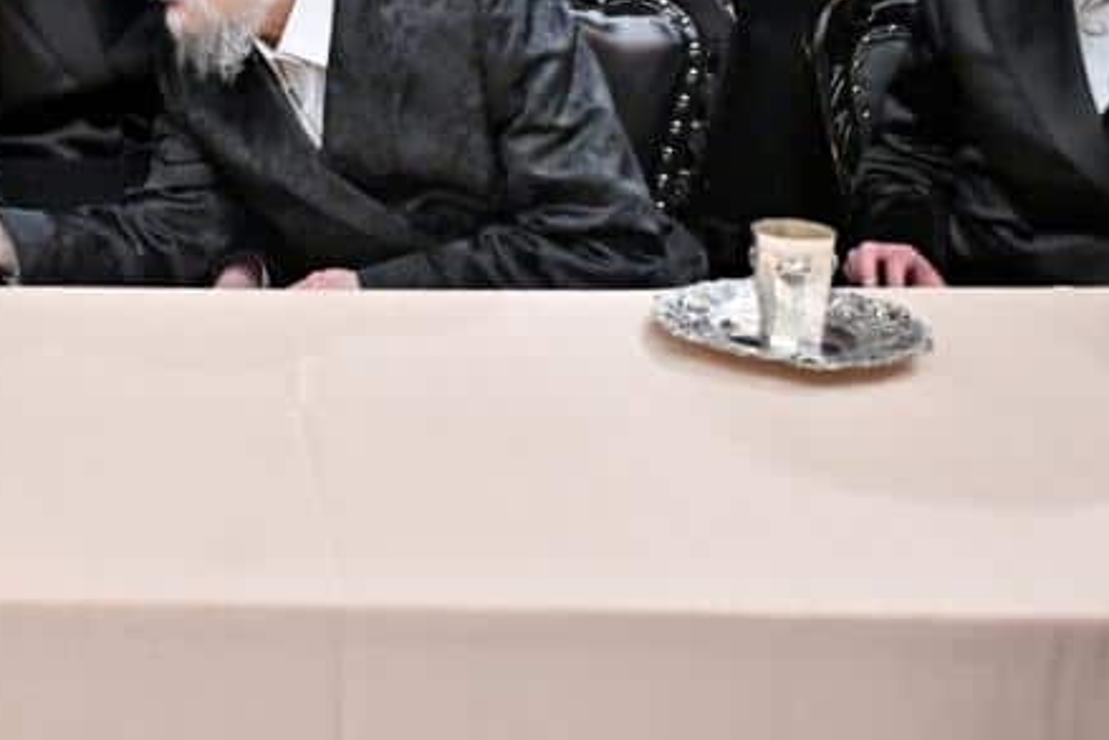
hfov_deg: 33.3
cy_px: -54
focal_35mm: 56
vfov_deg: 22.9
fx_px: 1726
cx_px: 63
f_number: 4
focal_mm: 24
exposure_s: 1/200
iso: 1600
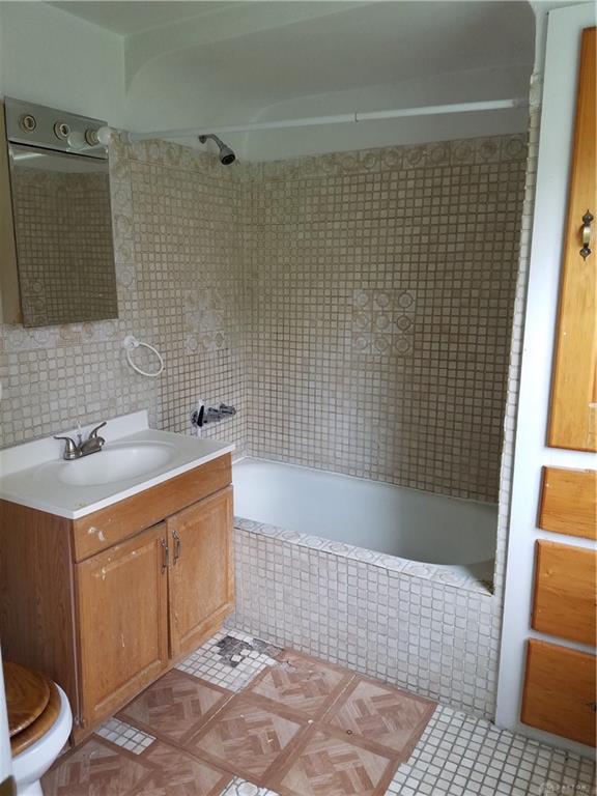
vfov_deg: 67.3
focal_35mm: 26
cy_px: 398
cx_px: 298
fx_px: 598
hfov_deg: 53.1
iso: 100
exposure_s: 1/60
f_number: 1.7
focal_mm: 4.2
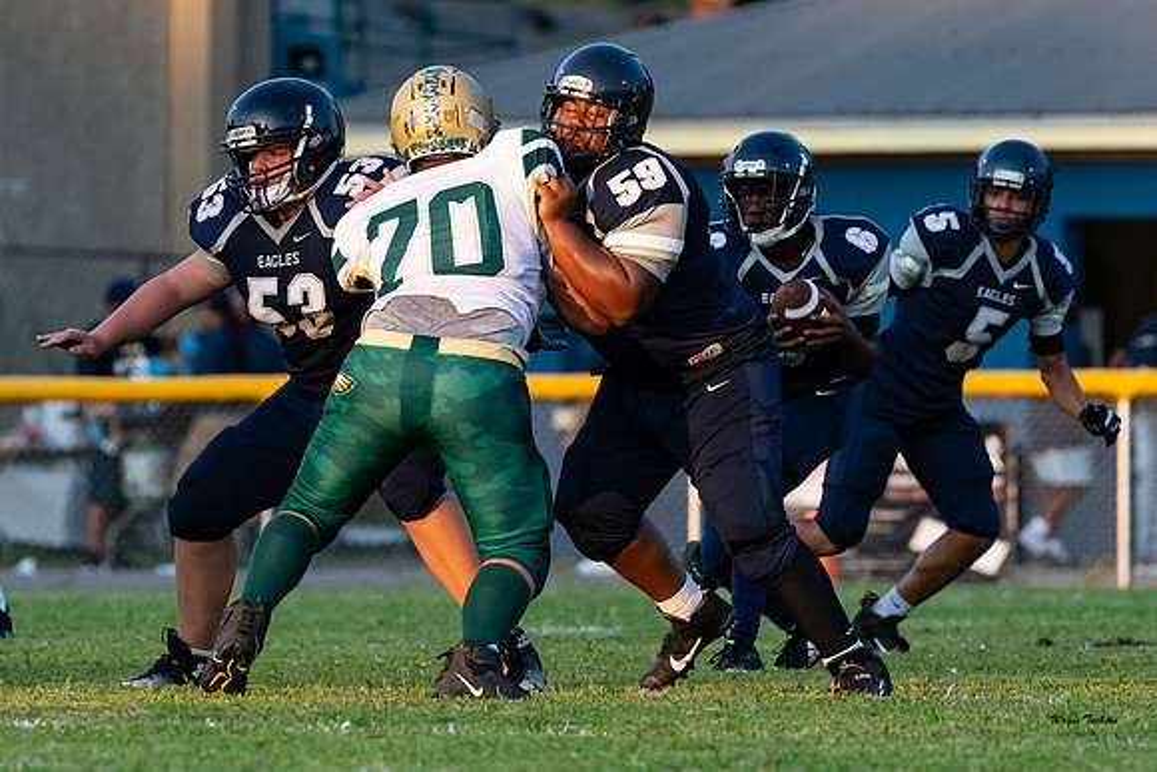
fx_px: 19895
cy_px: 344
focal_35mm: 619
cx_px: 793
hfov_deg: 3.3
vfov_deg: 2.2
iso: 1400
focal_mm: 300
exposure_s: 1/2500
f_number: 4.5
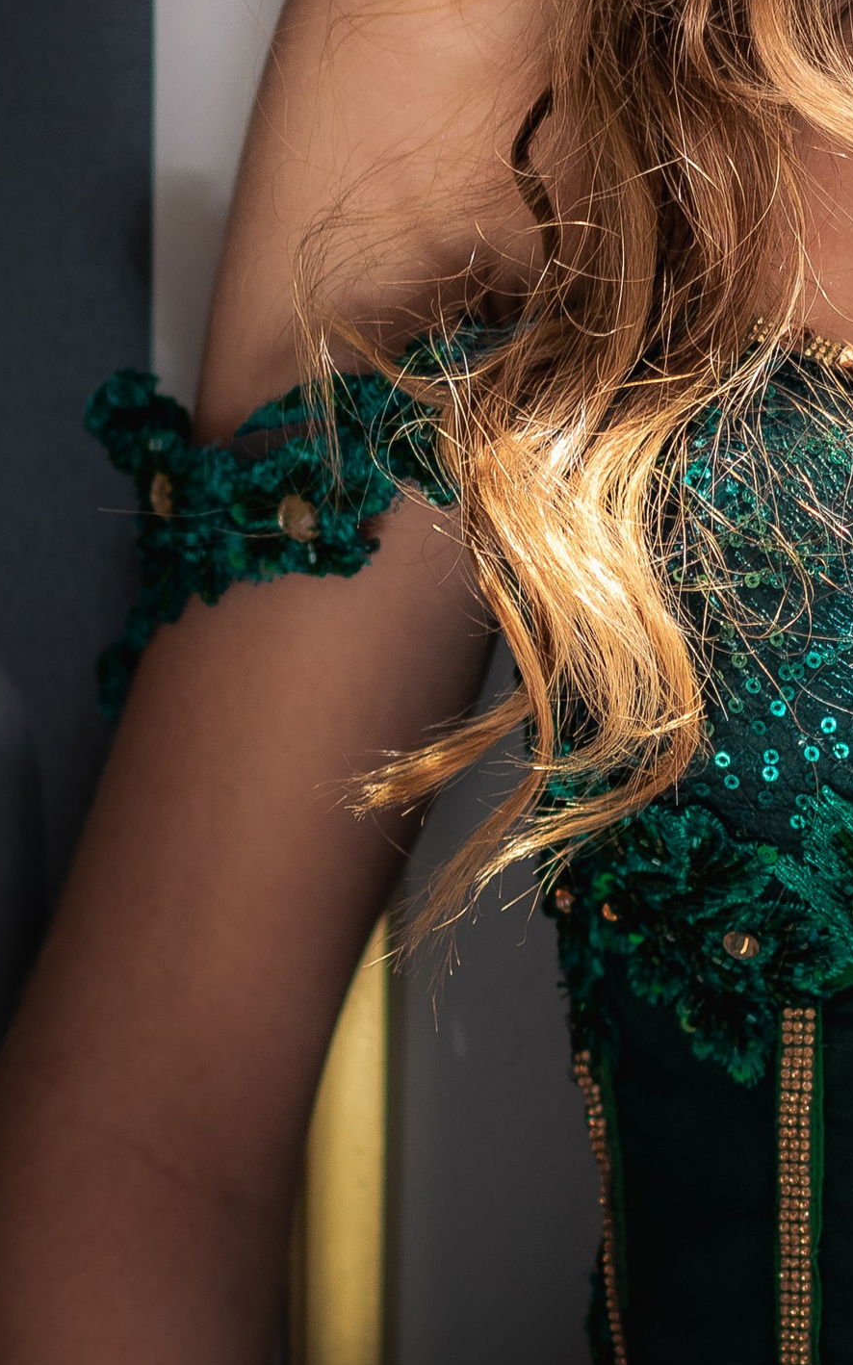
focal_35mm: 352
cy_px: -326
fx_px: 13095
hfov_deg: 3.7
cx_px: 1204
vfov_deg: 5.9
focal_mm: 85
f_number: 3.2
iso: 100
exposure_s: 1/320
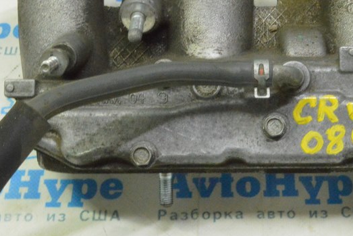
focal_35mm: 91
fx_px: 892
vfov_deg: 15.0
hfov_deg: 22.2
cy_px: 79
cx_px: 269
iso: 6400
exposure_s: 1/20
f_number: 20
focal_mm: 31
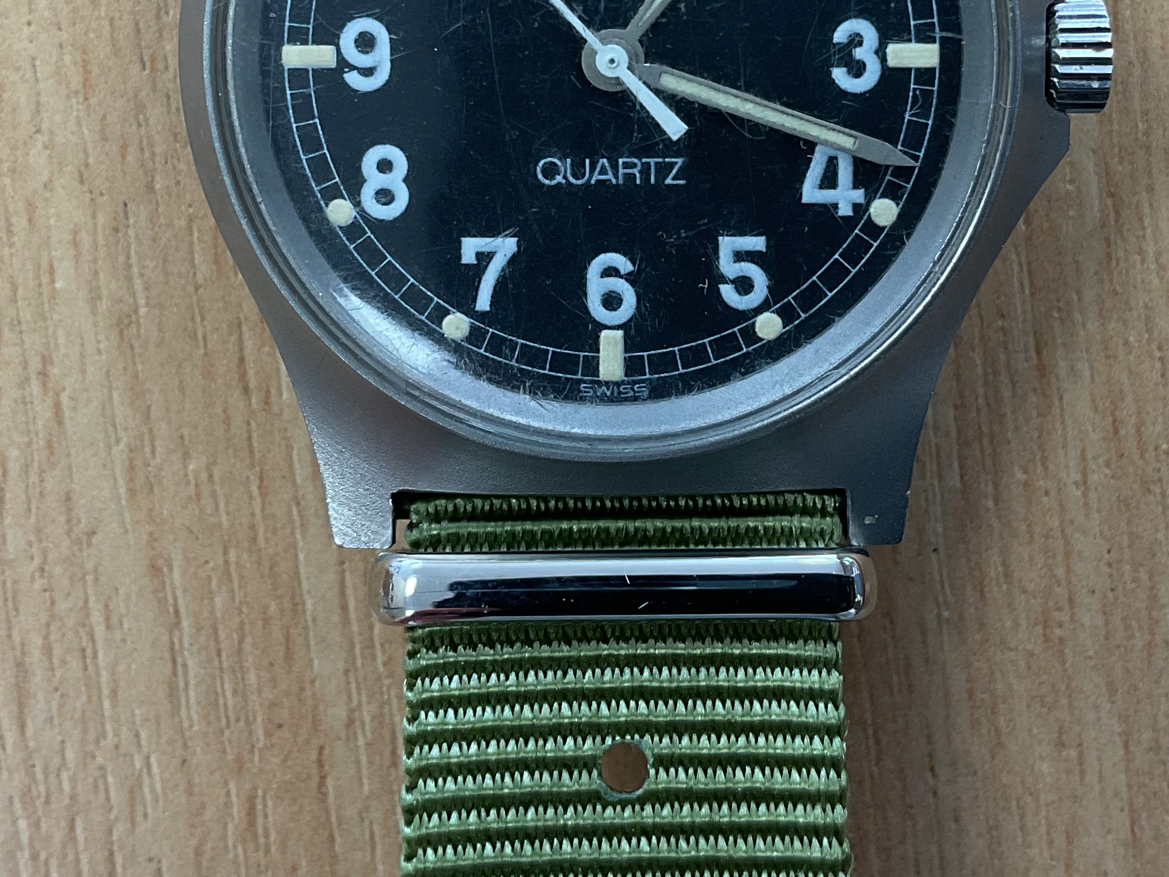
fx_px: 2026
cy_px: 77
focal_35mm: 60
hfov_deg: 32.2
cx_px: 613
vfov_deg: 23.7
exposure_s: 1/100
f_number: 1.8
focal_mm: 3
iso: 50
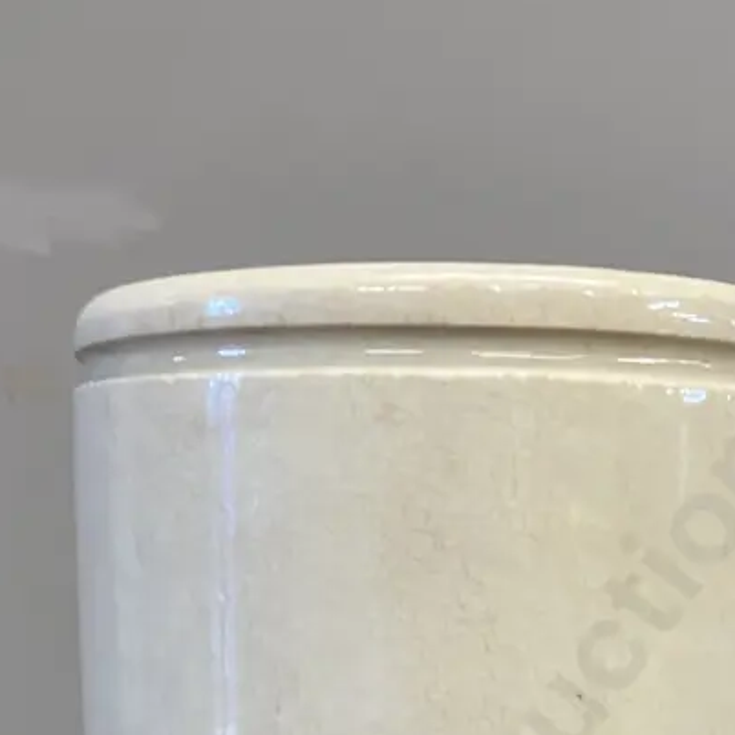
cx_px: 464
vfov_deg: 25.0
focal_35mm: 63
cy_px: 848
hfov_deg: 27.2
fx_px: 1513
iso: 80
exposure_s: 1/50
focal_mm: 3.99
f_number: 1.8
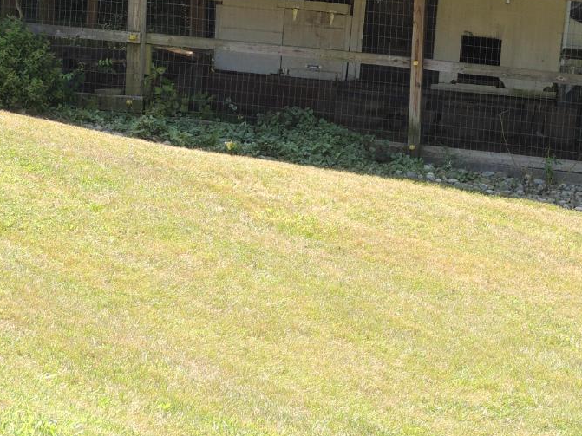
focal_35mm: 190
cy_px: 48
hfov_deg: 10.4
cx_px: 443
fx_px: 3194
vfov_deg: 7.8
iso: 100
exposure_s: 1/200
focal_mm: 15.1
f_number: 4
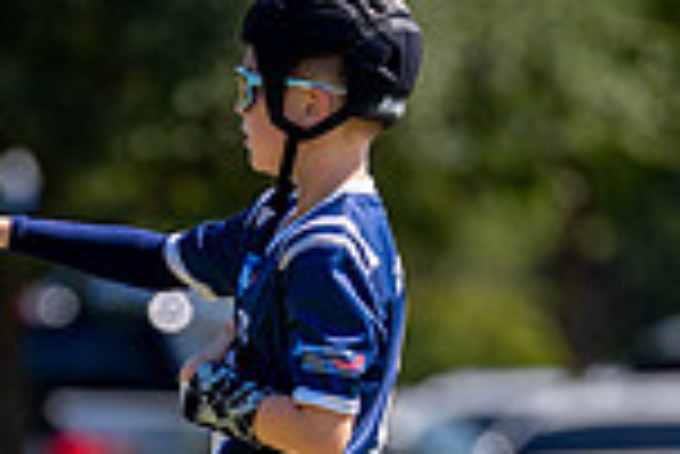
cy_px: 549
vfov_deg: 1.4
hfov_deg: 2.0
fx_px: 19209
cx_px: 105
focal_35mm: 1016
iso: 160
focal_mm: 200
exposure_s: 1/2000
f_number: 2.8
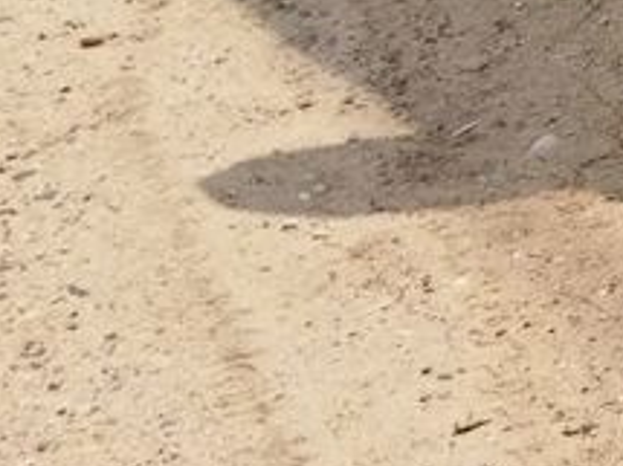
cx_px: 1434
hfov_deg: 11.2
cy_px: -391
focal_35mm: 151
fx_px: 2716
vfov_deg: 9.3
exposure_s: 1/3070
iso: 101
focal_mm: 4.71
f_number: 1.79
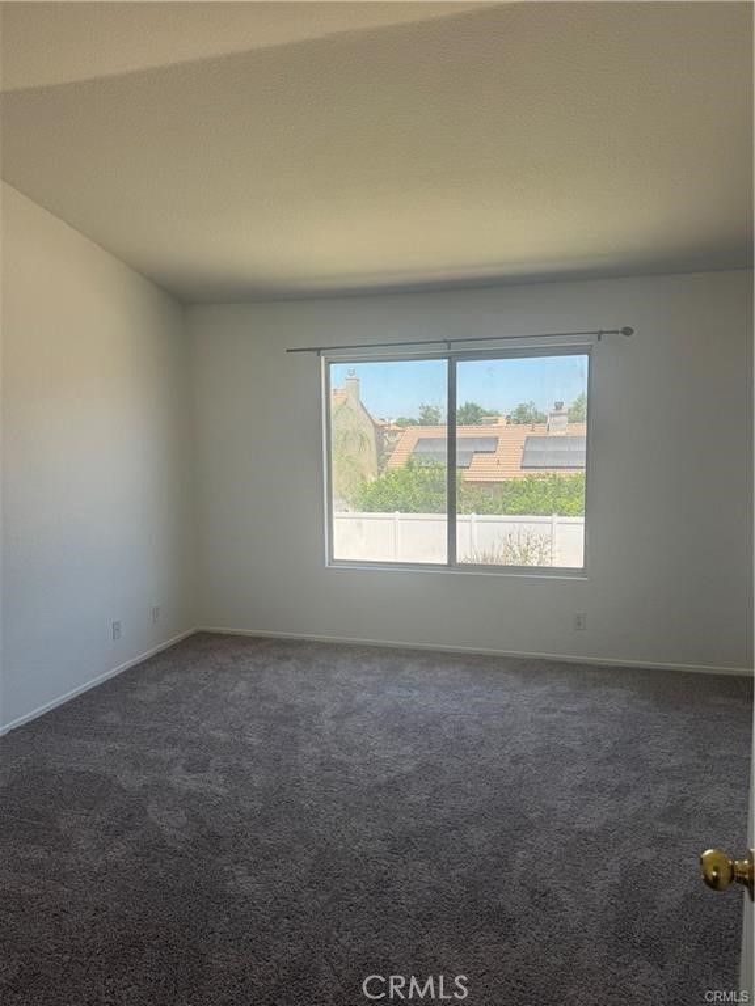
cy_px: 503
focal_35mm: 24
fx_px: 698
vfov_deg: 71.6
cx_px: 378
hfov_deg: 56.8
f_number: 1.78
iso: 80
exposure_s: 1/693
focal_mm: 6.76
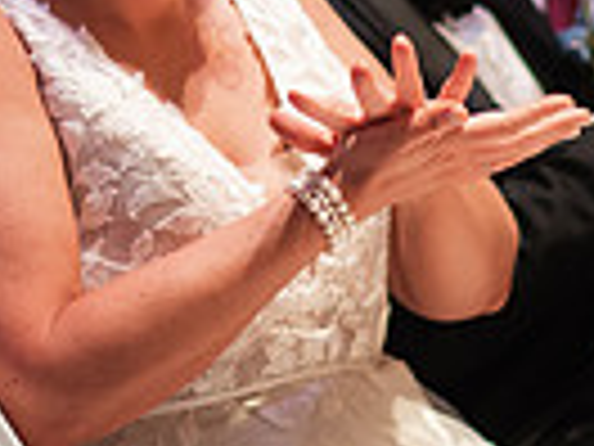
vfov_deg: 4.1
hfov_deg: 5.5
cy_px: -374
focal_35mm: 360
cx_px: -104
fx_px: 6177
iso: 2000
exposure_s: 1/200
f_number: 1.4
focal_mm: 85
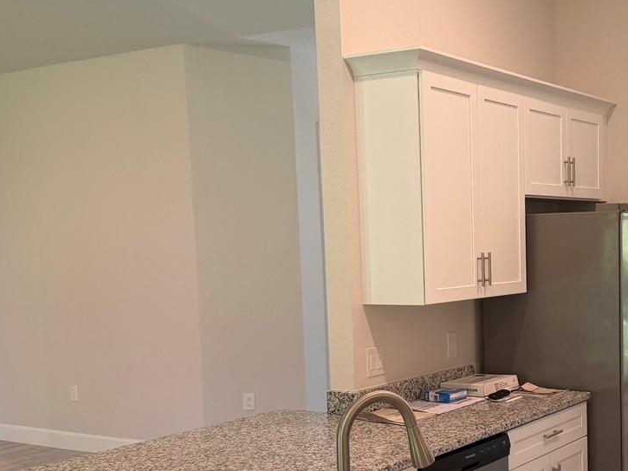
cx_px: 490
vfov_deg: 27.3
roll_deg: +1.4
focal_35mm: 53
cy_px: 323
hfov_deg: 35.2
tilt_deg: -3.2
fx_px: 961
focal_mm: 6.76
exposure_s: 1/209
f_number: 1.78
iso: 160
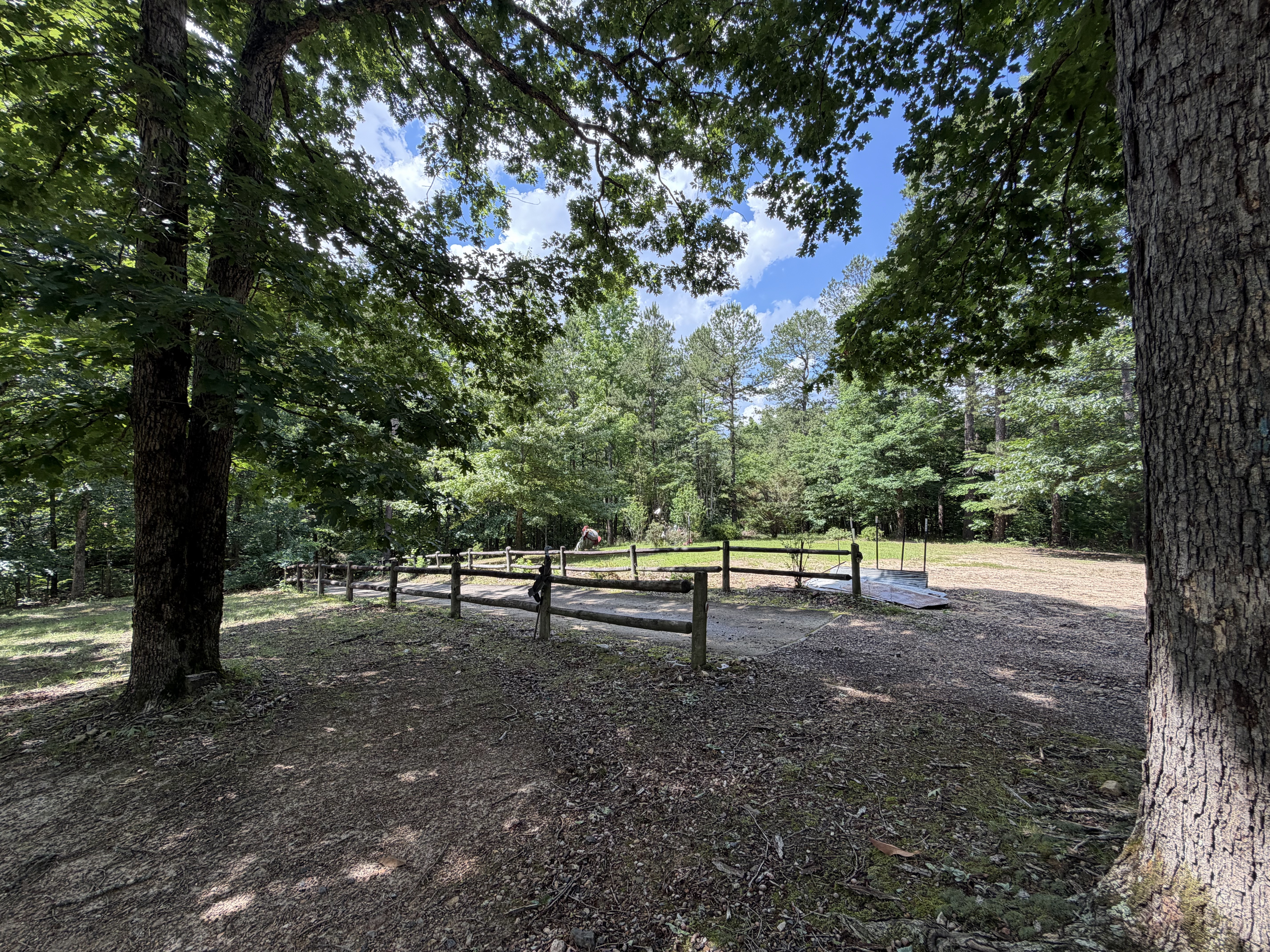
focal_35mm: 14
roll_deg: -0.5
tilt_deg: +1.0
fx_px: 514
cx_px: 635
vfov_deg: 85.7
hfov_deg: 102.1
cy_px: 476
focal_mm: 2.22
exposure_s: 1/344
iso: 50
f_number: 2.2
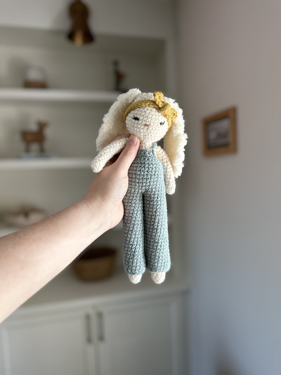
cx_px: 140
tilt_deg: -3.1
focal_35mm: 24
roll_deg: +1.8
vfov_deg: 71.6
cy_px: 188
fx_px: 260
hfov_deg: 56.8
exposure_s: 1/95
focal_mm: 6.86
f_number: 1.78
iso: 250
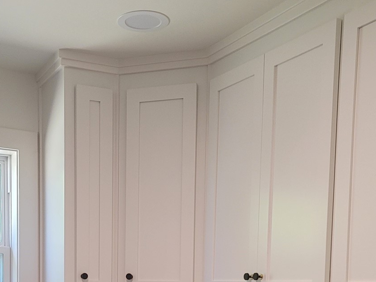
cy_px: 328
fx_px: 663
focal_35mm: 61
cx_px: 132
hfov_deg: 31.5
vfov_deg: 22.4
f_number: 1.8
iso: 250
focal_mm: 7
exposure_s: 1/120
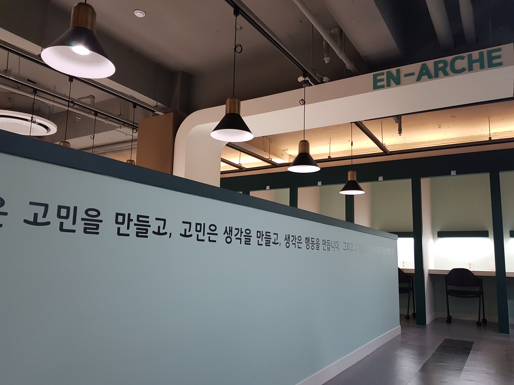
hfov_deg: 67.3
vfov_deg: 53.1
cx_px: 257
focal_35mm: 26
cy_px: 192
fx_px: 386
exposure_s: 1/60
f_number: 1.7
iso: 125
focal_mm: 4.3
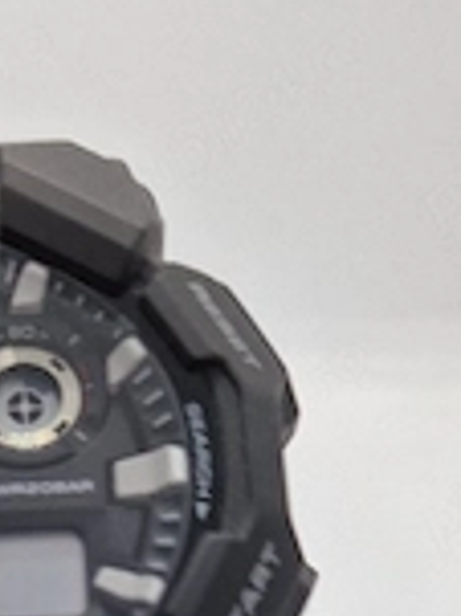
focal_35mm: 61
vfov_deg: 26.7
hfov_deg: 23.0
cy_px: 808
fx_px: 1085
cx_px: 0
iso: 50
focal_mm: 6.4
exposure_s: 1/182
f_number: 1.8
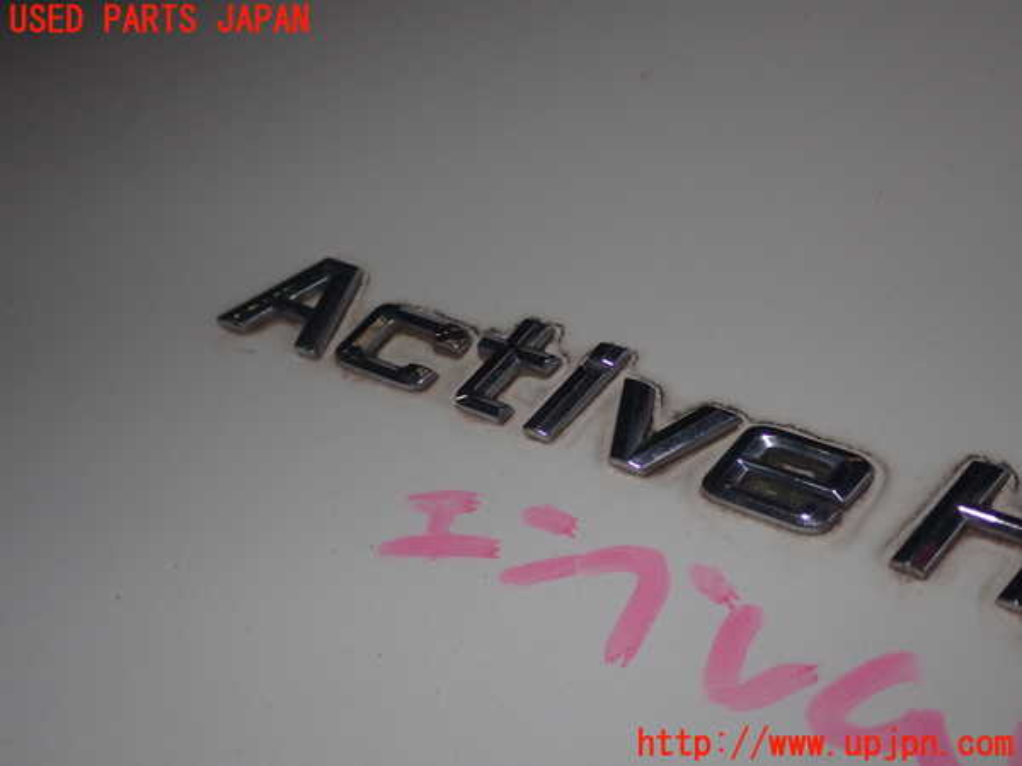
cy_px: 383
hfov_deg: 40.4
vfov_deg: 30.9
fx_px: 1388
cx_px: 511
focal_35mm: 47
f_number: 9
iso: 200
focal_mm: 8.4
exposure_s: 1/50
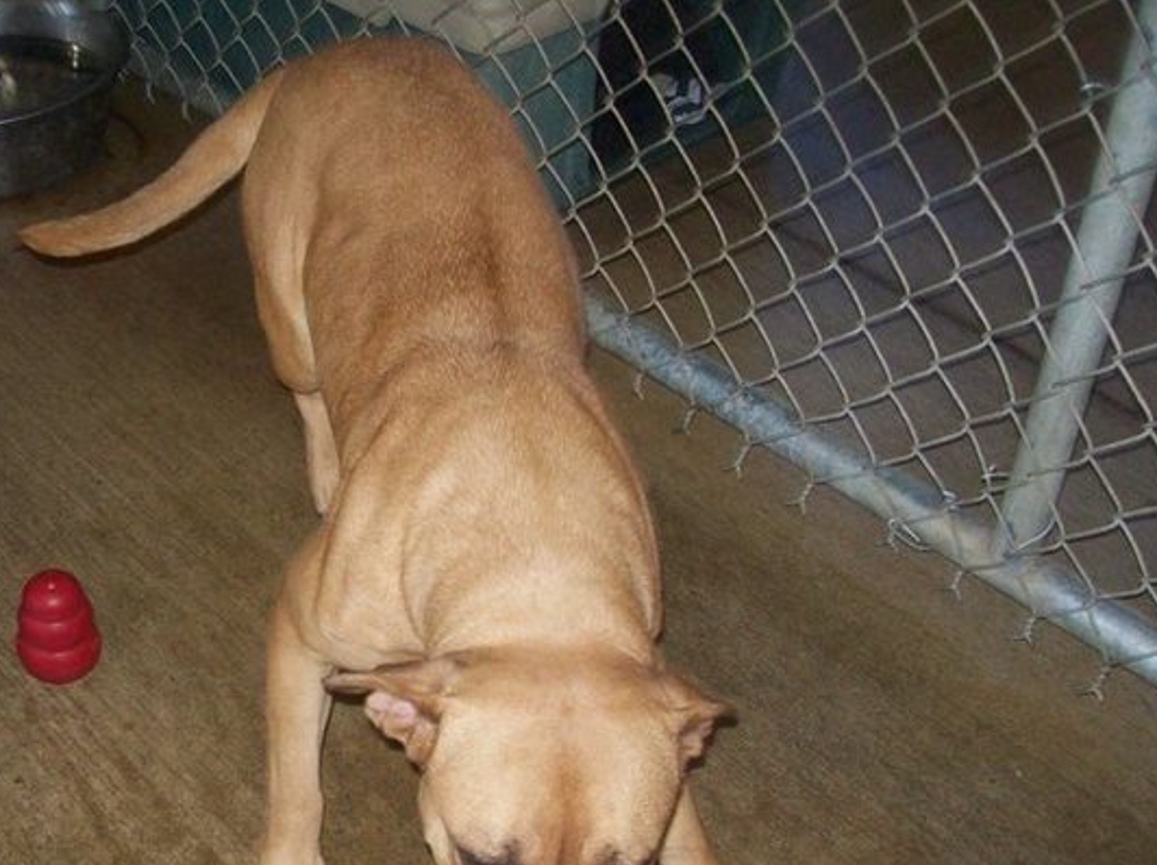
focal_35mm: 52
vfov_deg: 27.9
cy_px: 538
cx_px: 352
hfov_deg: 36.3
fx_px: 1736
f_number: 2.7
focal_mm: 6
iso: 200
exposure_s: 1/64
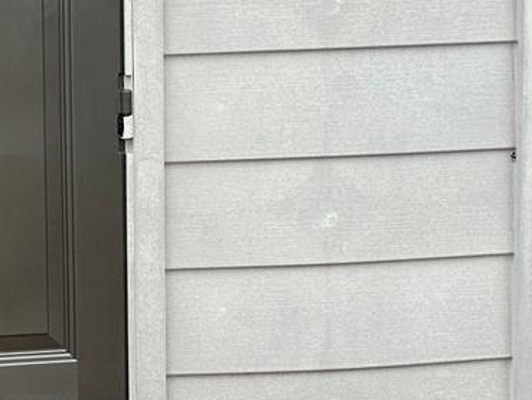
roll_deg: +1.9
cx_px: -255
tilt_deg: +0.1
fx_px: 1599
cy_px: -35
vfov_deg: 13.9
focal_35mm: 104
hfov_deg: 17.1
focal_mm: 6.86
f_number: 1.78
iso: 80
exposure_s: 1/1812
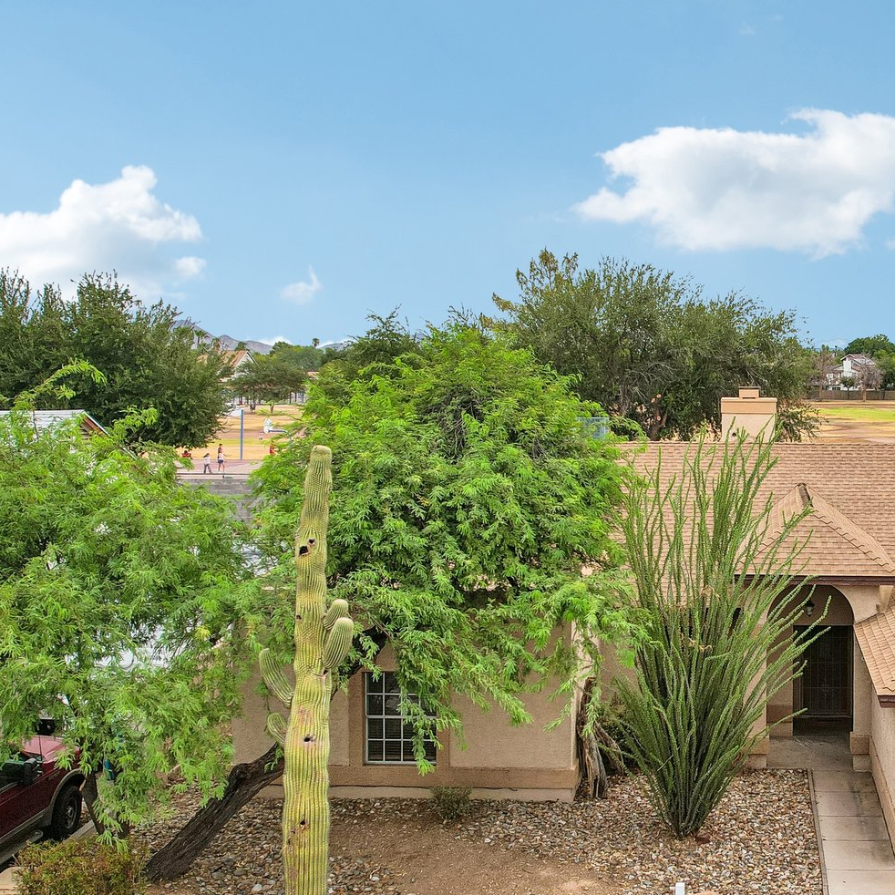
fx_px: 1141
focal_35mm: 39
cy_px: 600
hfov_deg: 40.7
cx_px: 740
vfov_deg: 42.2
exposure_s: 1/160
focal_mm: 8.4
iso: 100
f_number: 2.8
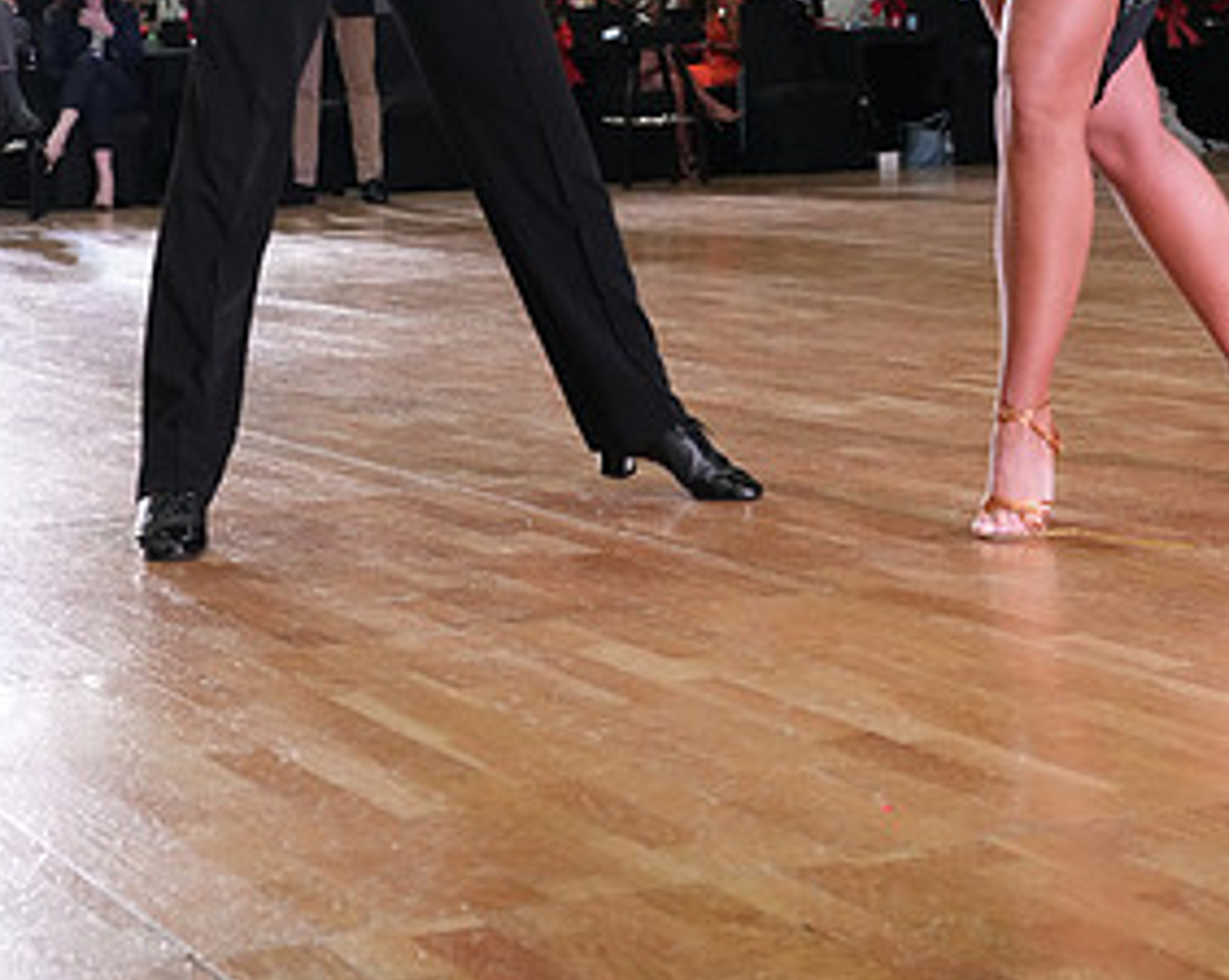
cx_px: 713
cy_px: -161
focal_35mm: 87
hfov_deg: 22.0
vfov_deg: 16.9
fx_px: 3161
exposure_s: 1/200
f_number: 7.1
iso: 4000
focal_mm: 45
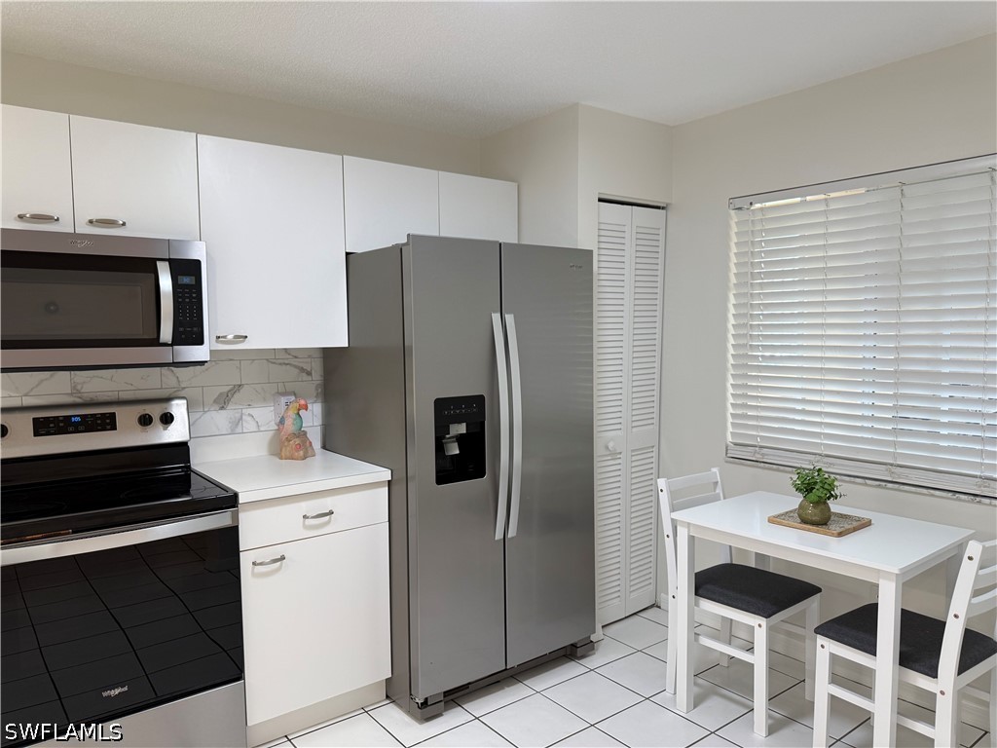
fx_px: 691
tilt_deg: -3.5
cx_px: 498
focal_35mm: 24
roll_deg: +1.5
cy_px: 374
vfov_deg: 56.8
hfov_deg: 71.6
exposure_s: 1/120
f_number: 1.78
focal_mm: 6.76
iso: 125
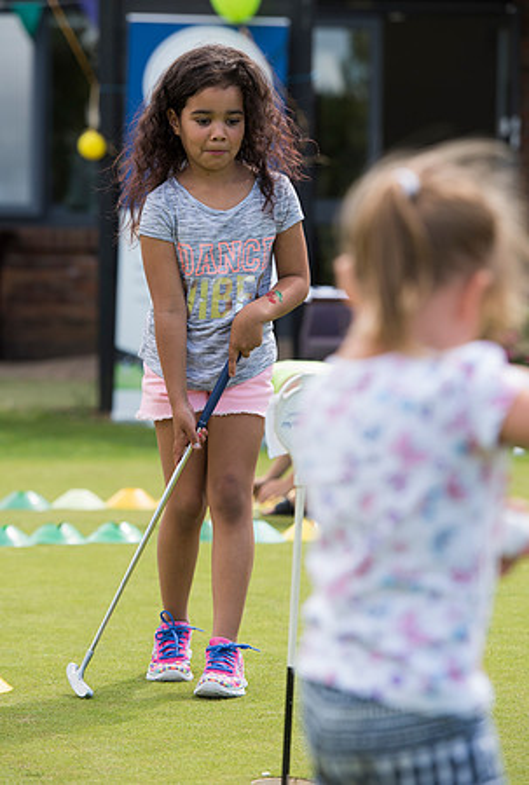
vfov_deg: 13.6
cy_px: 392
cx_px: 264
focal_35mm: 150
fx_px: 3283
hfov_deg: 9.2
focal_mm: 150
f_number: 5
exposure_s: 1/1000
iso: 400
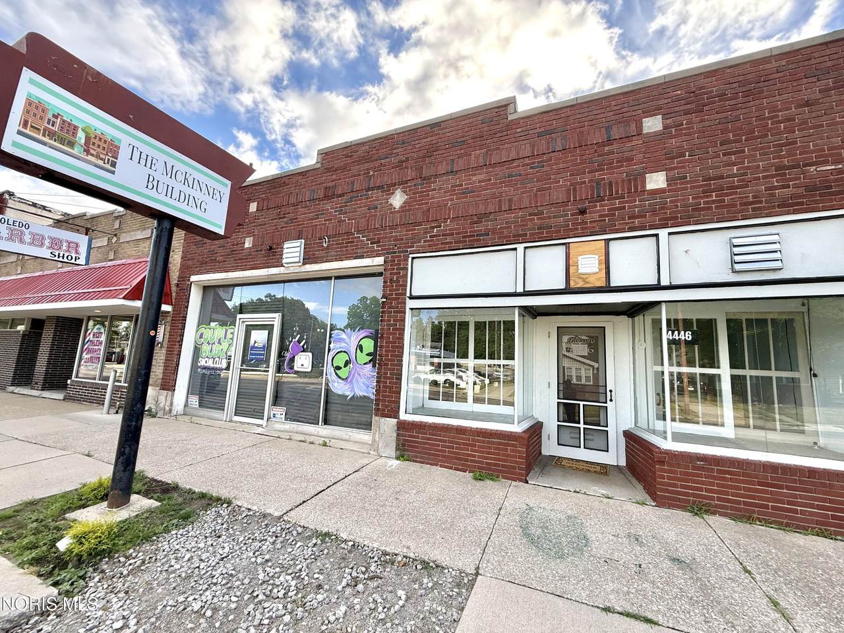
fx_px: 341
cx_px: 422
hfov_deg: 102.1
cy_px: 316
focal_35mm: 14
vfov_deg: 85.7
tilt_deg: +9.4
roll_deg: -2.6
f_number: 2.2
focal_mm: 2.22
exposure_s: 1/347
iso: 50
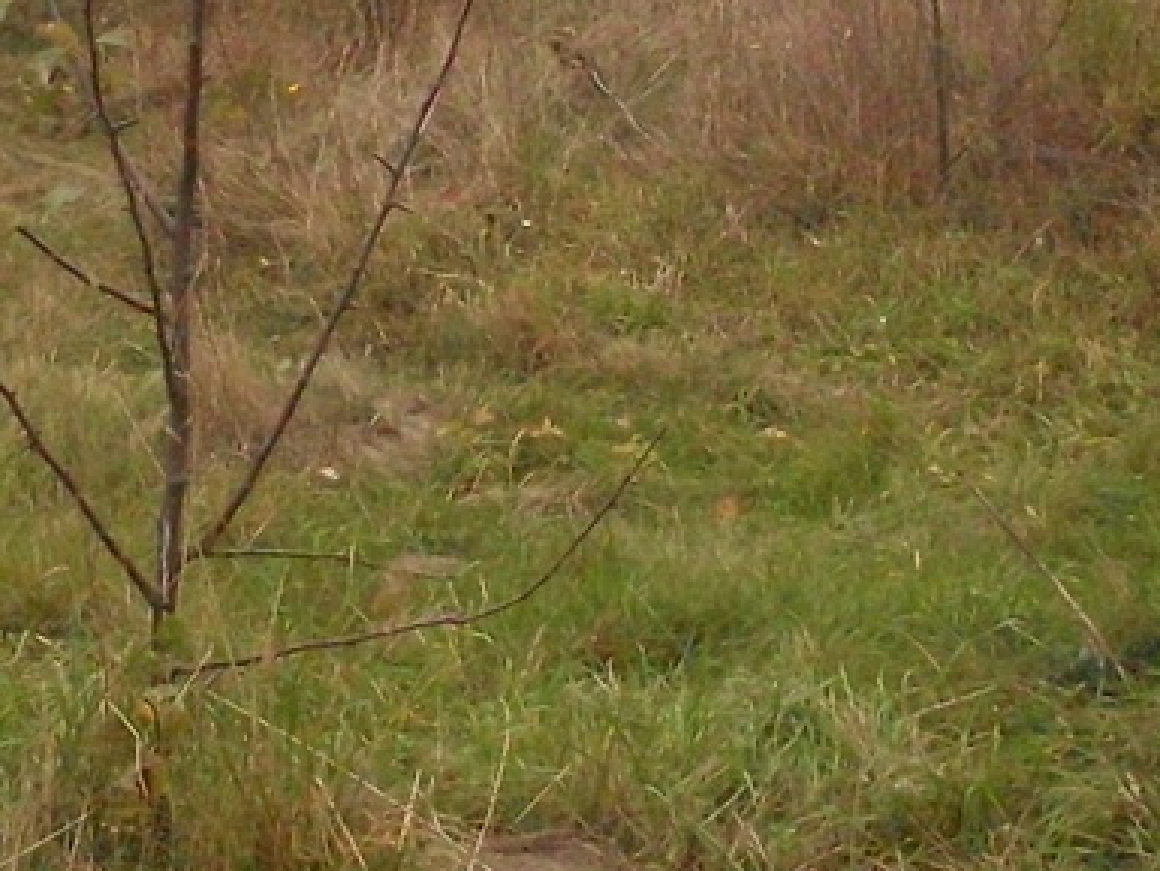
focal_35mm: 101
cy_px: -217
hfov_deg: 19.4
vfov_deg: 14.1
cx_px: 434
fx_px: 3386
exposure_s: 1/180
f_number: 8.4
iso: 400
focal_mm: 6.3
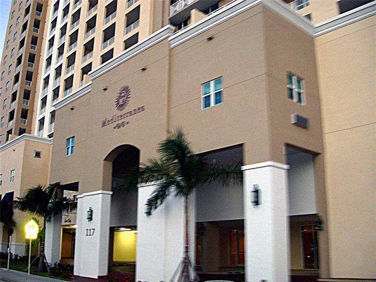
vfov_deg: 37.7
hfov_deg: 49.0
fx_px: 413
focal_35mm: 38
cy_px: 141
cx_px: 188
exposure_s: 1/60.1
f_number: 2.8
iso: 161
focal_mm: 7.8
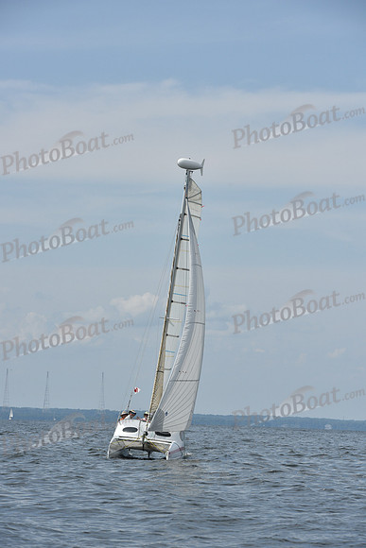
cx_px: 183
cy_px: 274
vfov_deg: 13.7
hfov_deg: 9.2
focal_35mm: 150
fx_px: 2286
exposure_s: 1/1250
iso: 320
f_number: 10
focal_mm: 150
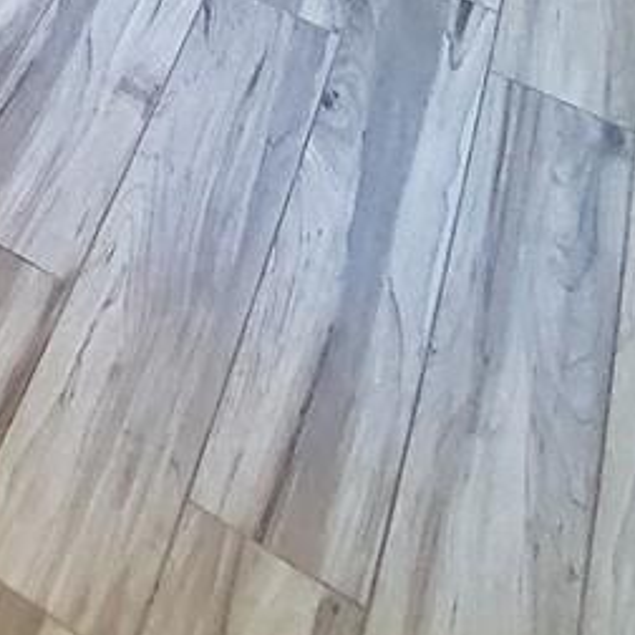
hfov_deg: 18.1
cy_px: -796
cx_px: -552
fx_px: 1515
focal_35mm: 73
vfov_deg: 15.6
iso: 320
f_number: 2.2
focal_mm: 1.8
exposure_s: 1/60
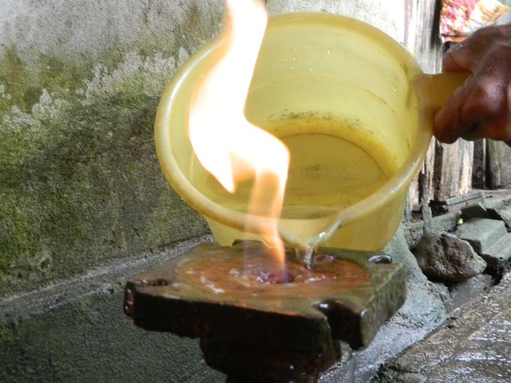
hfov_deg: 34.2
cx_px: 312
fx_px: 826
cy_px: 187
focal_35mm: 56
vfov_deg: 26.1
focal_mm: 7.3
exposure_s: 1/30
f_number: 3.5
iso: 400
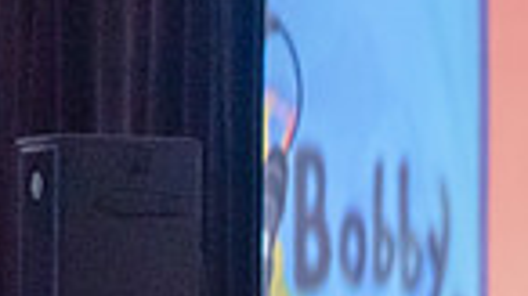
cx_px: 944
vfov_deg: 1.2
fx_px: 14359
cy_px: 502
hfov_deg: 2.1
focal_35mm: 1026
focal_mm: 165
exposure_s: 1/80
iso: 3200
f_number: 5
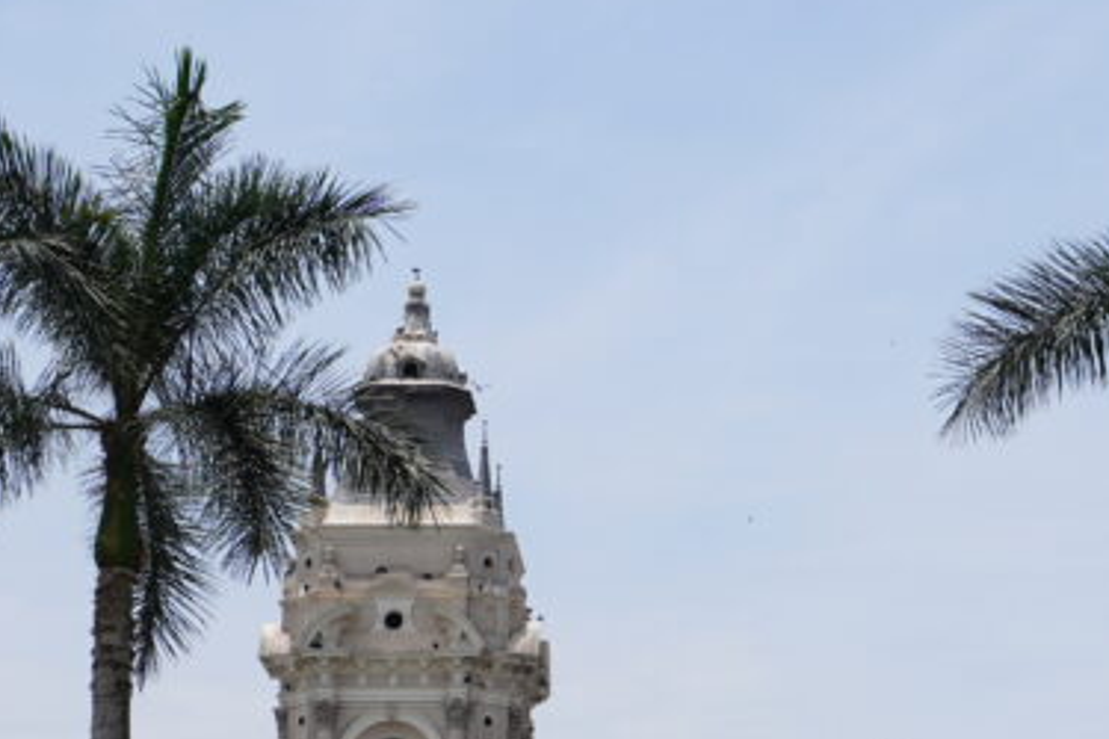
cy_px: 732
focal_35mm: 102
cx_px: 772
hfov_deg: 19.9
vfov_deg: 13.2
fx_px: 3153
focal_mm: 25
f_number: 11
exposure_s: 1/250
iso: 100
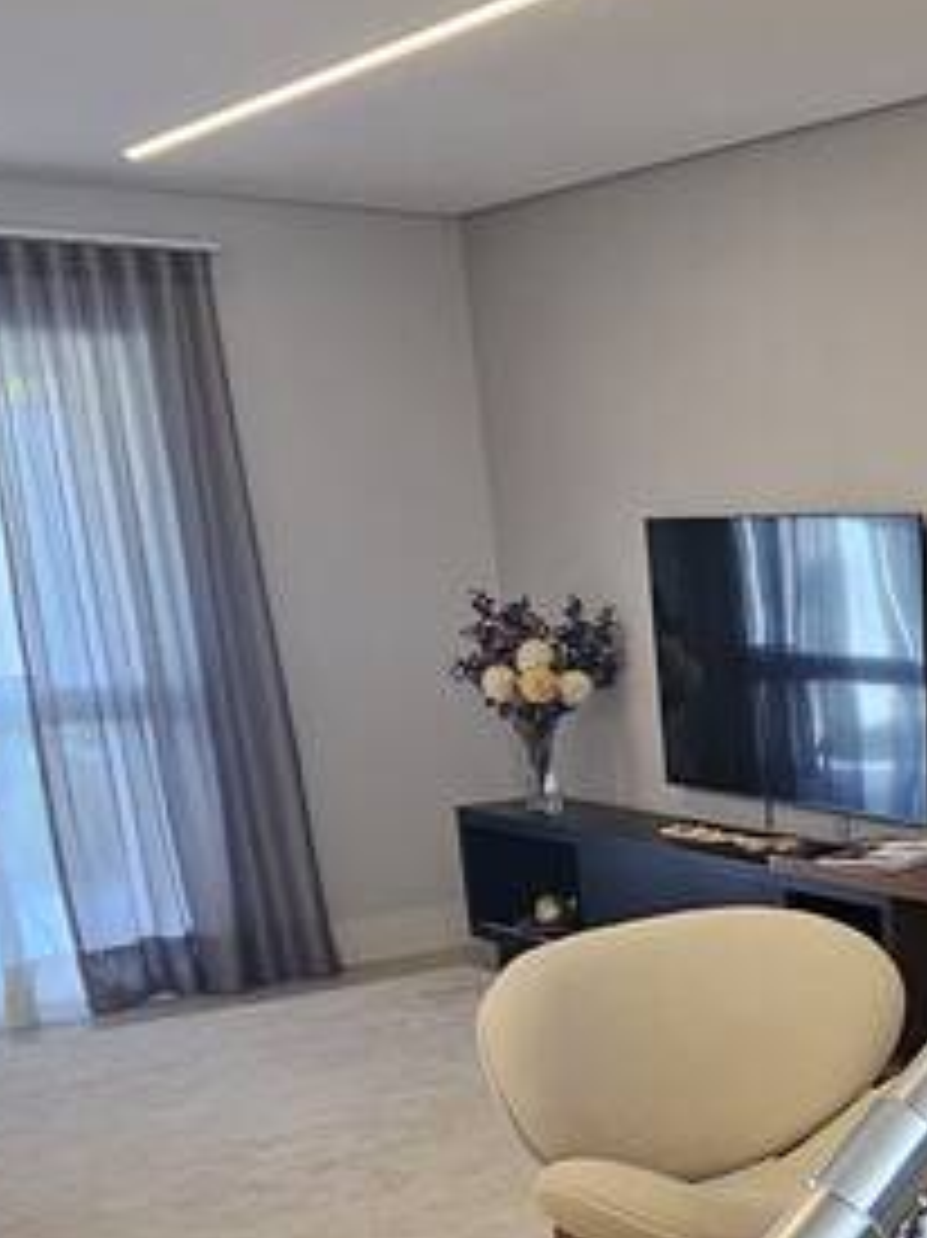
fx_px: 1822
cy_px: 936
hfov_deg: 23.0
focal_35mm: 51
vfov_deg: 36.6
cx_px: 1395
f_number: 2.2
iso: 125
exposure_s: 1/60
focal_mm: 2.2
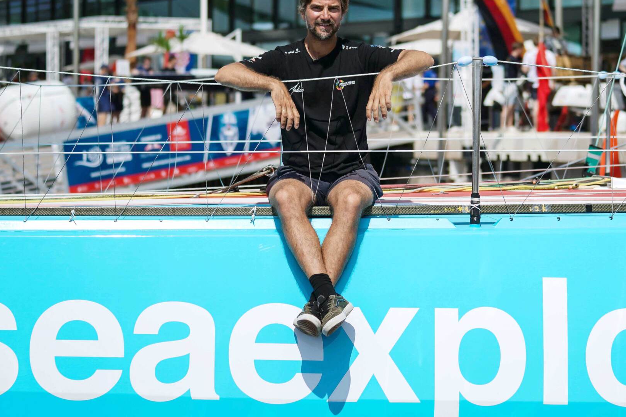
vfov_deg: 12.2
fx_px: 1947
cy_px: 191
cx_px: 408
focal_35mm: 112
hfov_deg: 18.2
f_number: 2.8
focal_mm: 71
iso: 64
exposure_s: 1/2500
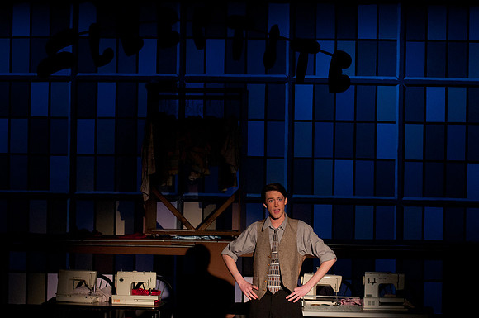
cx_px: 240
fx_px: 1594
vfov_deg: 11.4
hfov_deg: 17.1
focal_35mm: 120
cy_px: 159
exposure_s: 1/80
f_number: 4
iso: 1600
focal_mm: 80
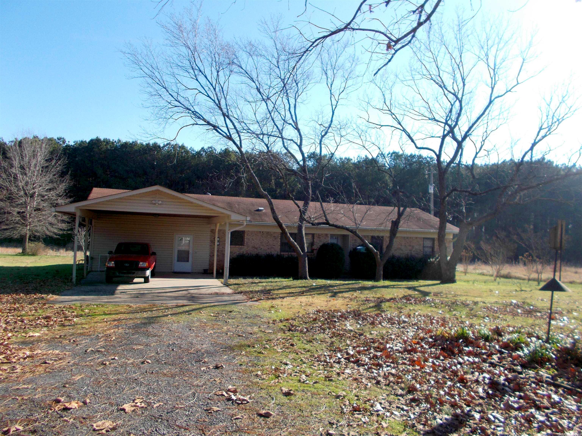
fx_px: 437
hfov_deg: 67.3
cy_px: 218
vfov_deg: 53.1
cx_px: 291
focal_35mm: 26
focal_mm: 4.6
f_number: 3.2
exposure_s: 1/400
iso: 80
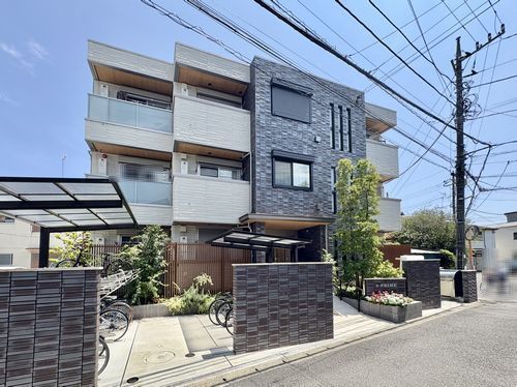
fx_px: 209
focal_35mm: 14
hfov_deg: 102.1
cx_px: 258
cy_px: 194
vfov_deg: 85.6
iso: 64
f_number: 2.2
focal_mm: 2.22
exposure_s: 1/756
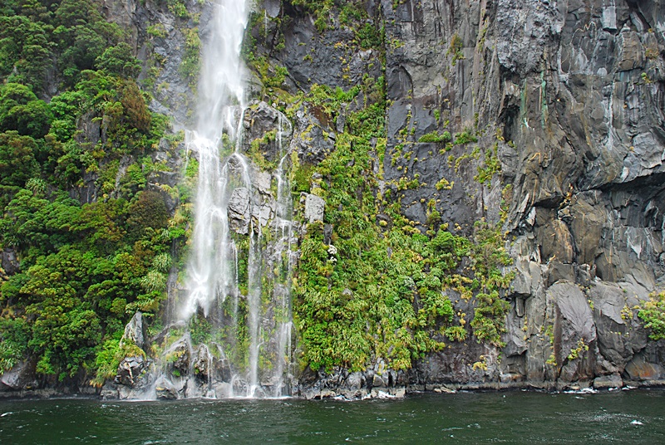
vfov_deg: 43.7
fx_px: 555
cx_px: 332
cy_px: 222
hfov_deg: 61.9
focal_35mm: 30
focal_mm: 20
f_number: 6.3
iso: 400
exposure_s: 1/80
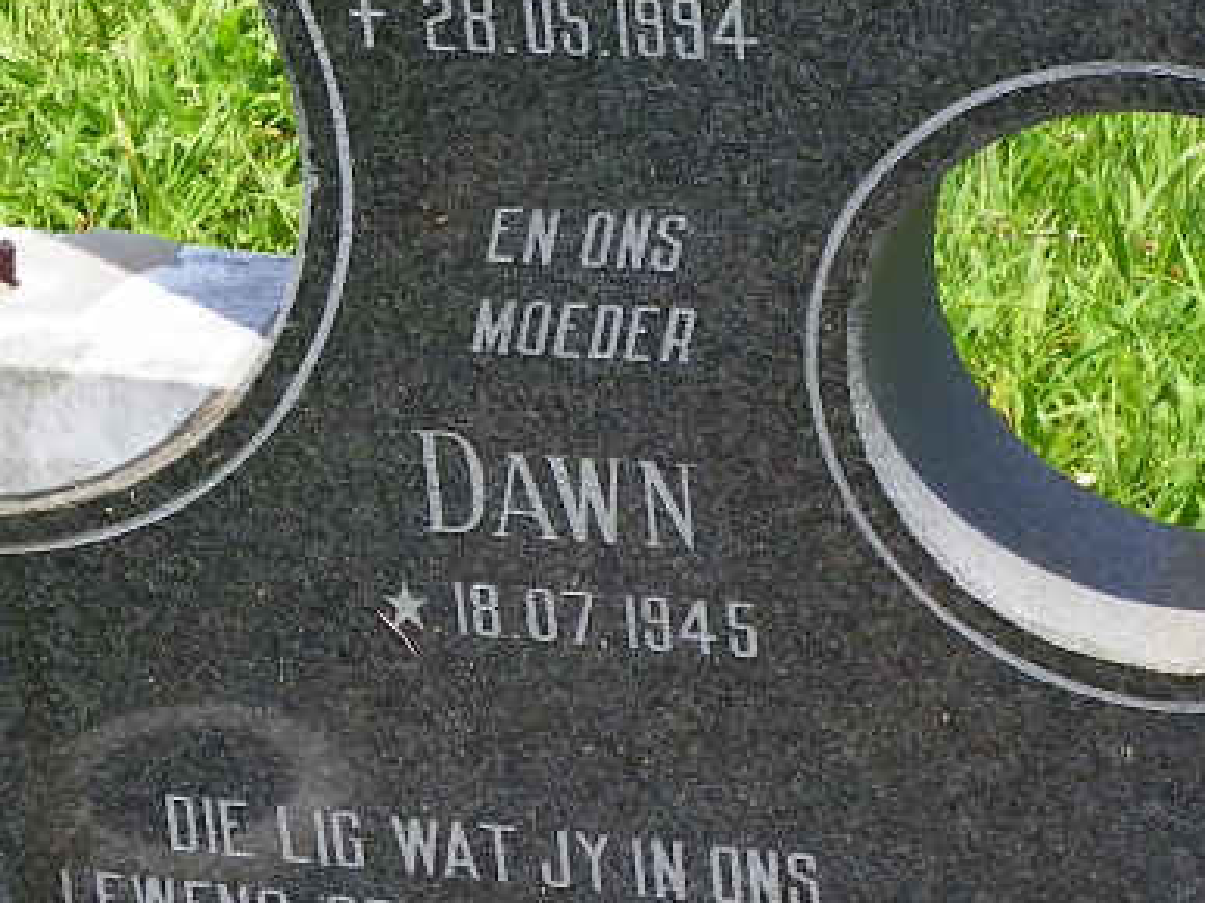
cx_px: 598
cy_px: 215
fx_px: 5185
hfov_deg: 13.3
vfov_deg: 9.9
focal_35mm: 149
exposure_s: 1/250
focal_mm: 8.5
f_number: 4.5
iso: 64
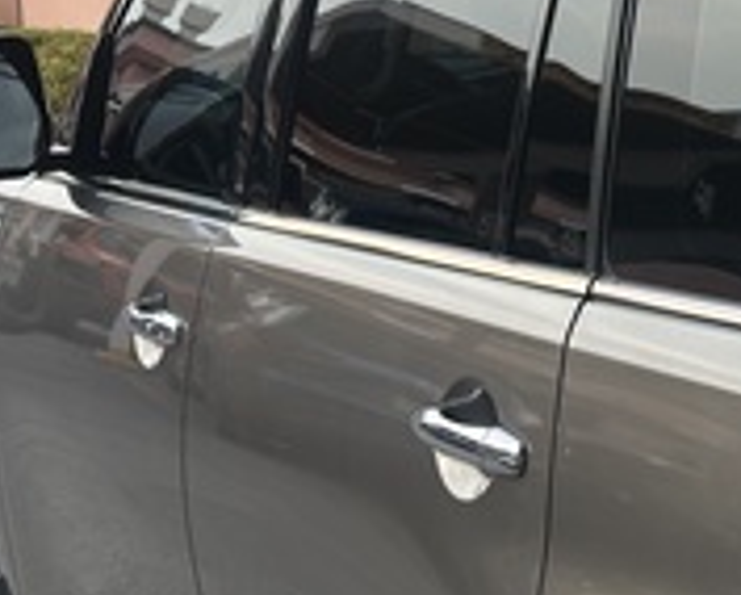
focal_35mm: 121
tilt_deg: -8.8
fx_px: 2657
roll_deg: +3.3
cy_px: 266
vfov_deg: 12.8
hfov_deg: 15.7
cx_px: 655
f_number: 1.78
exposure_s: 1/270
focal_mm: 6.86
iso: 64
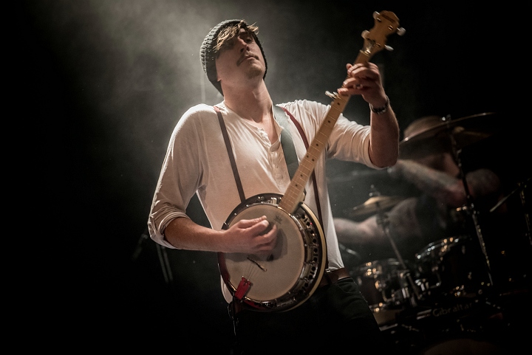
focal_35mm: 185
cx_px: 266
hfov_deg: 11.1
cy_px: 178
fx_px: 2735
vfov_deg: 7.4
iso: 2500
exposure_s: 1/100
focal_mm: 185
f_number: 2.8
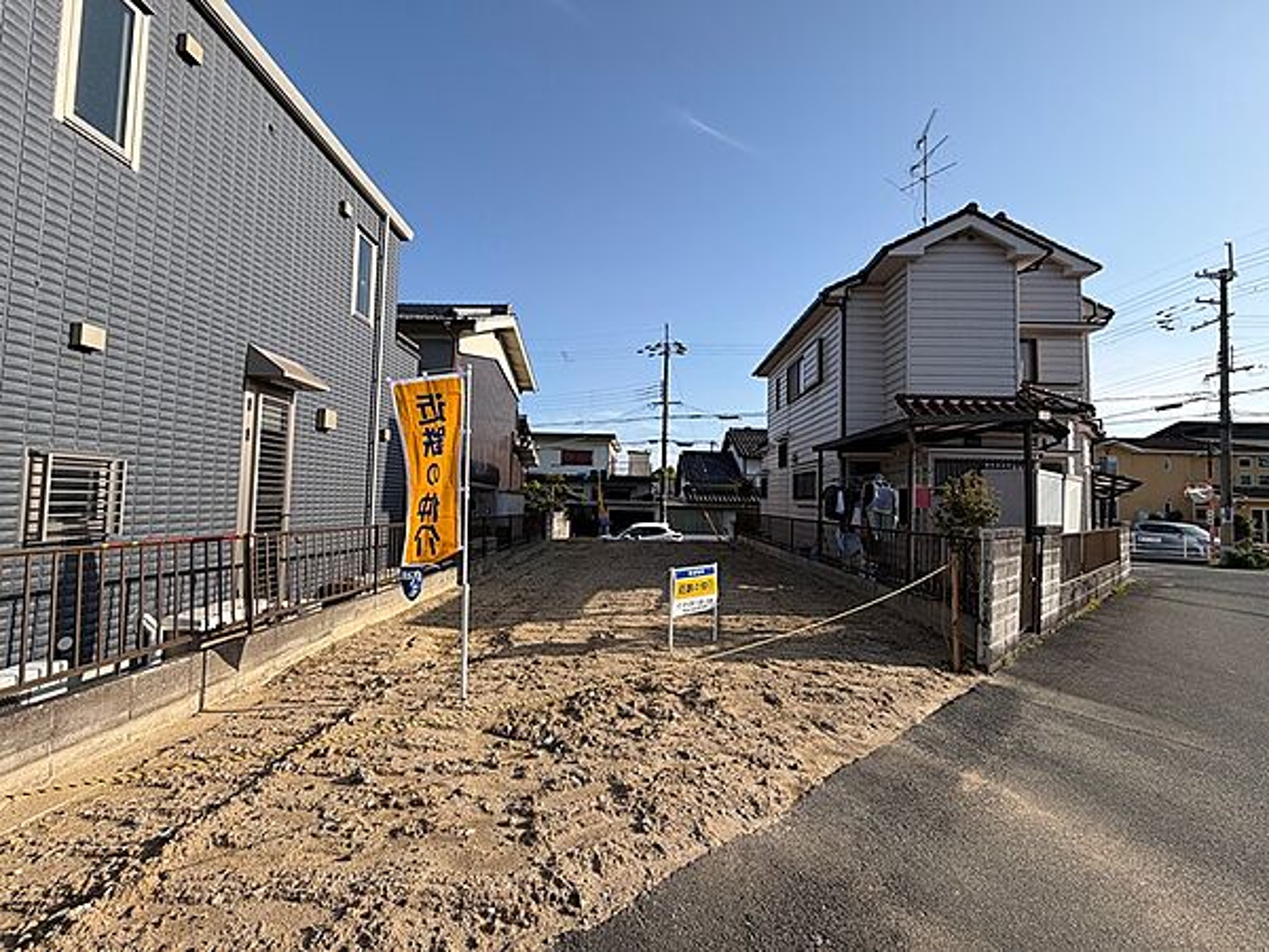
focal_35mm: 14
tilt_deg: +3.5
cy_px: 476
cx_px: 634
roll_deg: -1.8
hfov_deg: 102.1
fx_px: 513
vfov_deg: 85.7
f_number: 2.2
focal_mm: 2.22
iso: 25
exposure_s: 1/770
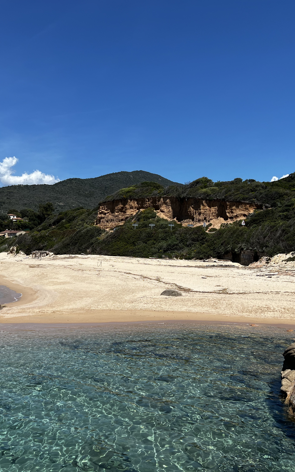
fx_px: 476
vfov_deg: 52.7
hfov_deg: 34.3
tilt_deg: +1.3
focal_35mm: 37
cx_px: 115
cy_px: 236
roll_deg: -0.7
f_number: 1.5
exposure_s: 1/5882
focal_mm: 5.7
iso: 50
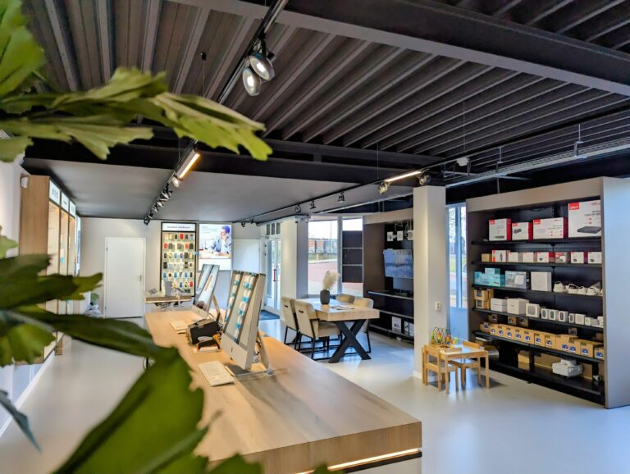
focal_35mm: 24
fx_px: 437
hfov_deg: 71.5
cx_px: 315
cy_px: 237
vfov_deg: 56.9
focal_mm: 6.81
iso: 48
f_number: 1.85
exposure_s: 1/156
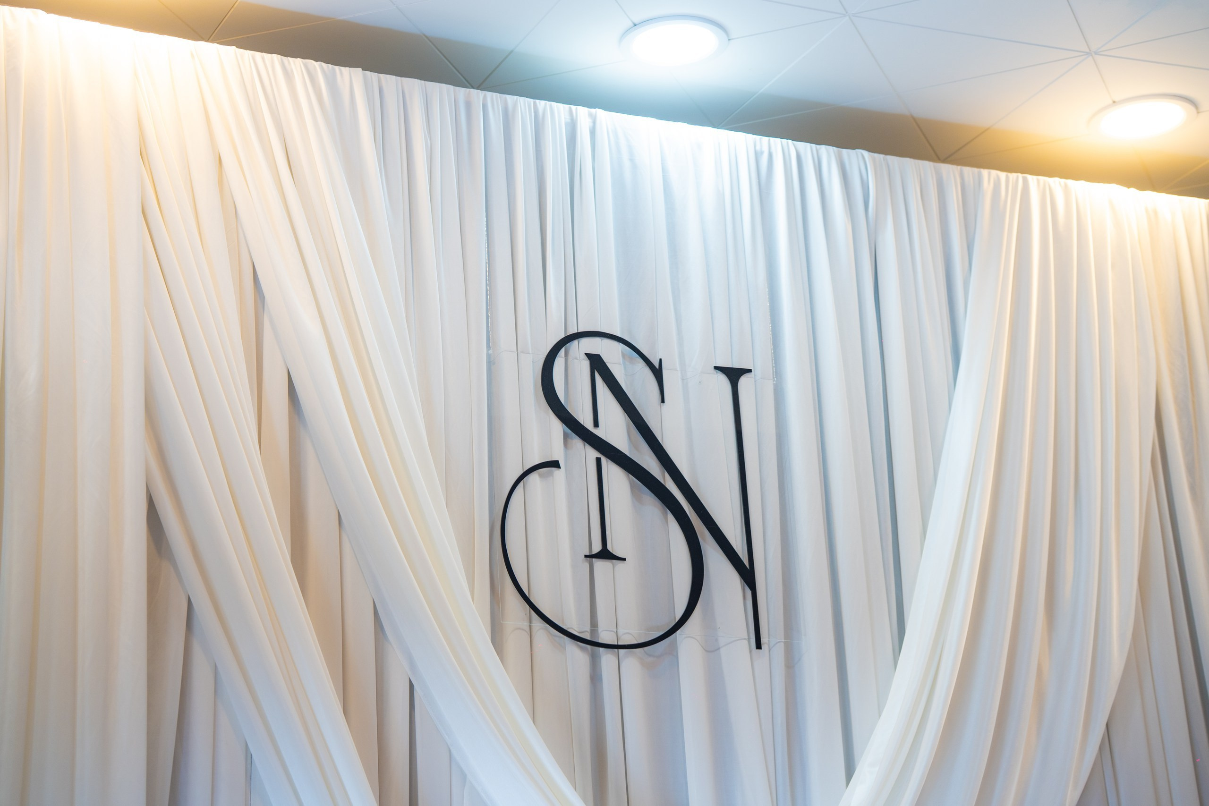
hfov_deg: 23.9
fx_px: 2855
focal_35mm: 85
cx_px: 604
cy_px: 403
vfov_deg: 16.1
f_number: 2.5
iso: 640
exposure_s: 1/250
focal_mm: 85
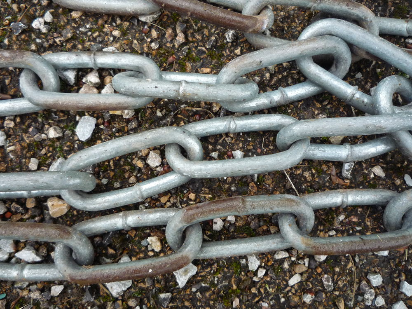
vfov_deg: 46.8
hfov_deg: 60.0
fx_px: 357
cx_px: 206
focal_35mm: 30
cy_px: 154
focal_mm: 5.2
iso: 200
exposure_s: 1/30
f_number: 3.3
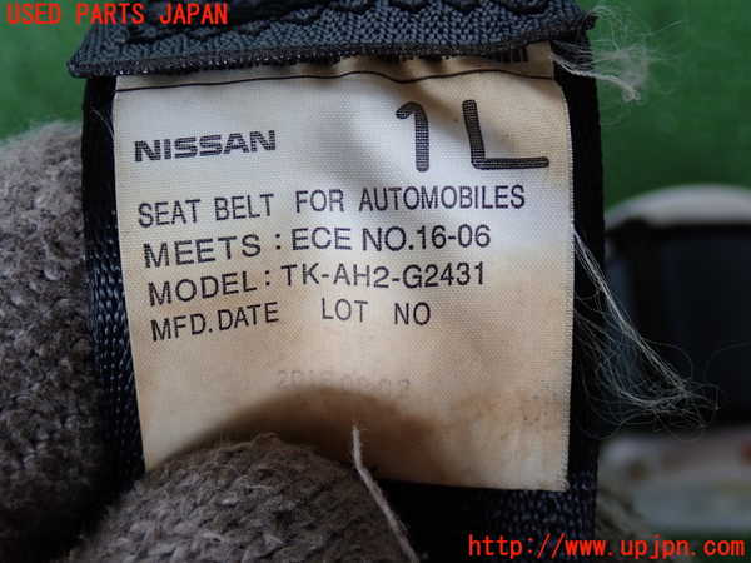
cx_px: 376
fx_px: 1085
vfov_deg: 29.1
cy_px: 282
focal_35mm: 50
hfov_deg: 38.2
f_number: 3.2
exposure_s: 1/60
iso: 200
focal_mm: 9.01
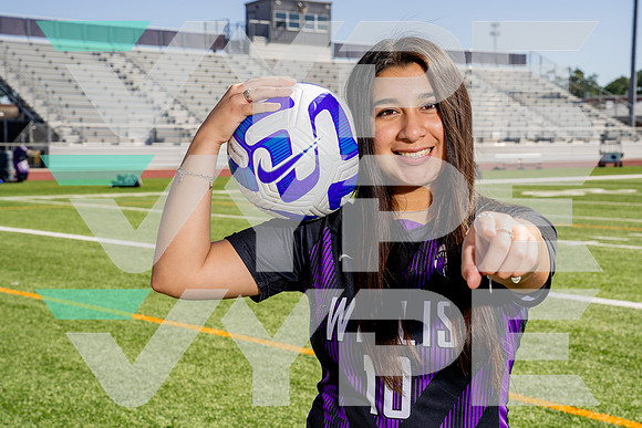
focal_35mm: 68
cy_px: 214
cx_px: 321
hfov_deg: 29.8
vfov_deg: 20.1
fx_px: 1207
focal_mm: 63
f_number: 10
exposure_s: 1/250
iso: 100
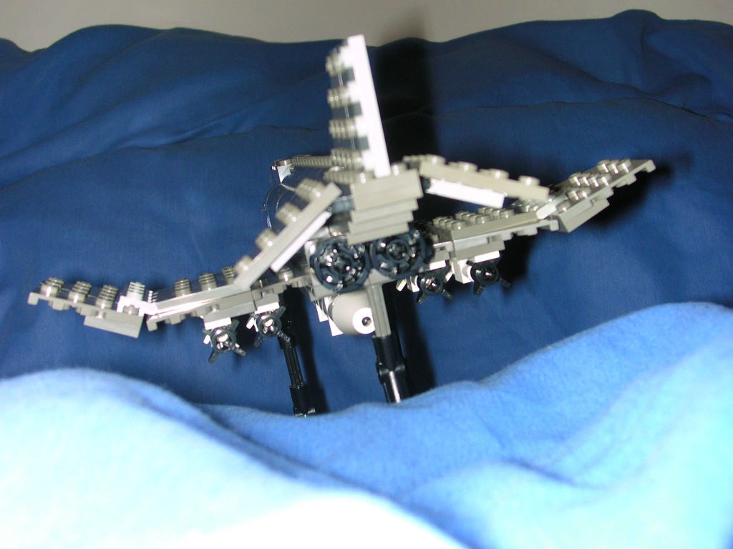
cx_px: 366
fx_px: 1038
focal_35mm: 49
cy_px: 274
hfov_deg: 38.9
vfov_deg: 29.7
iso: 100
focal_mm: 7.5
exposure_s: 1/60
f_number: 3.2
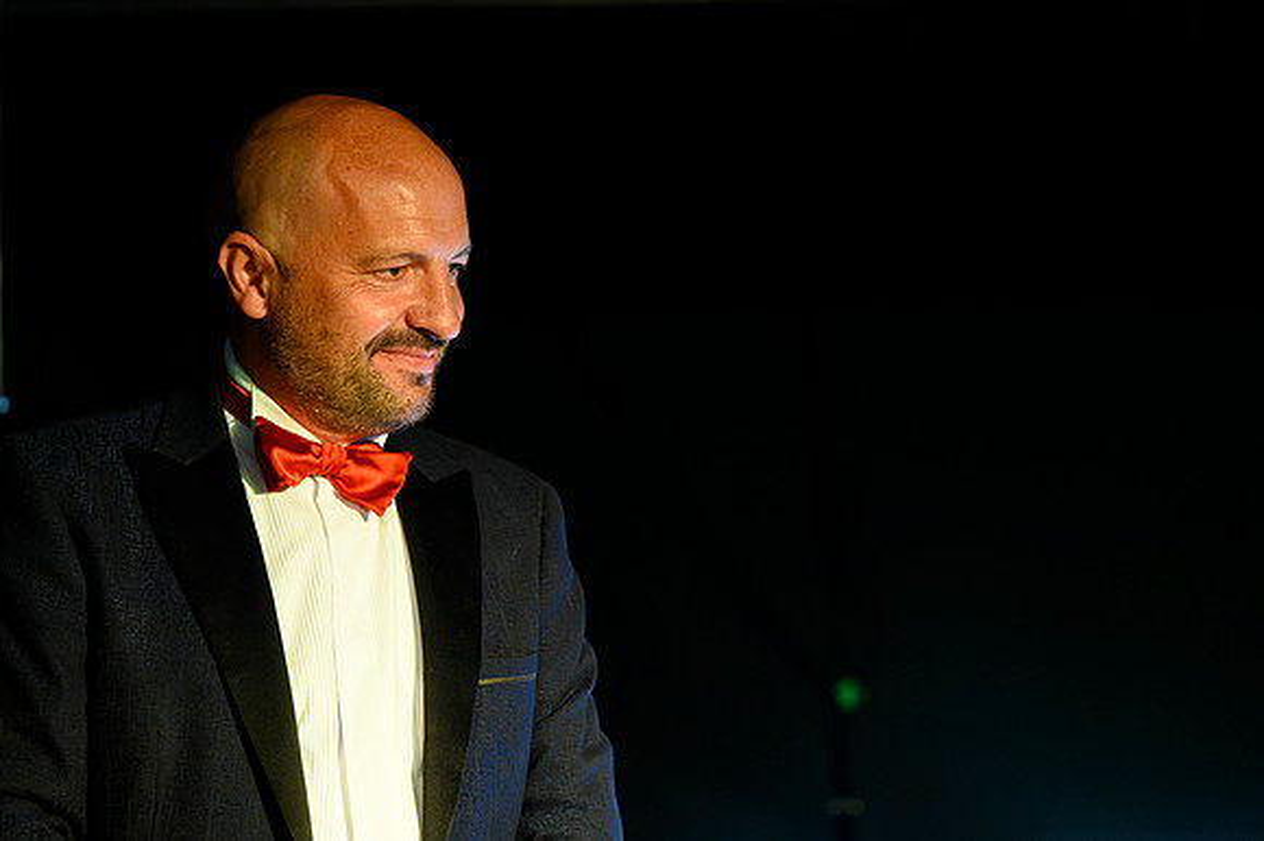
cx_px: 632
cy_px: 420
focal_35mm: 203
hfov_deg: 10.2
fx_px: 7113
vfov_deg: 6.8
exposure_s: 1/200
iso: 8000
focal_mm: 200
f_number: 4
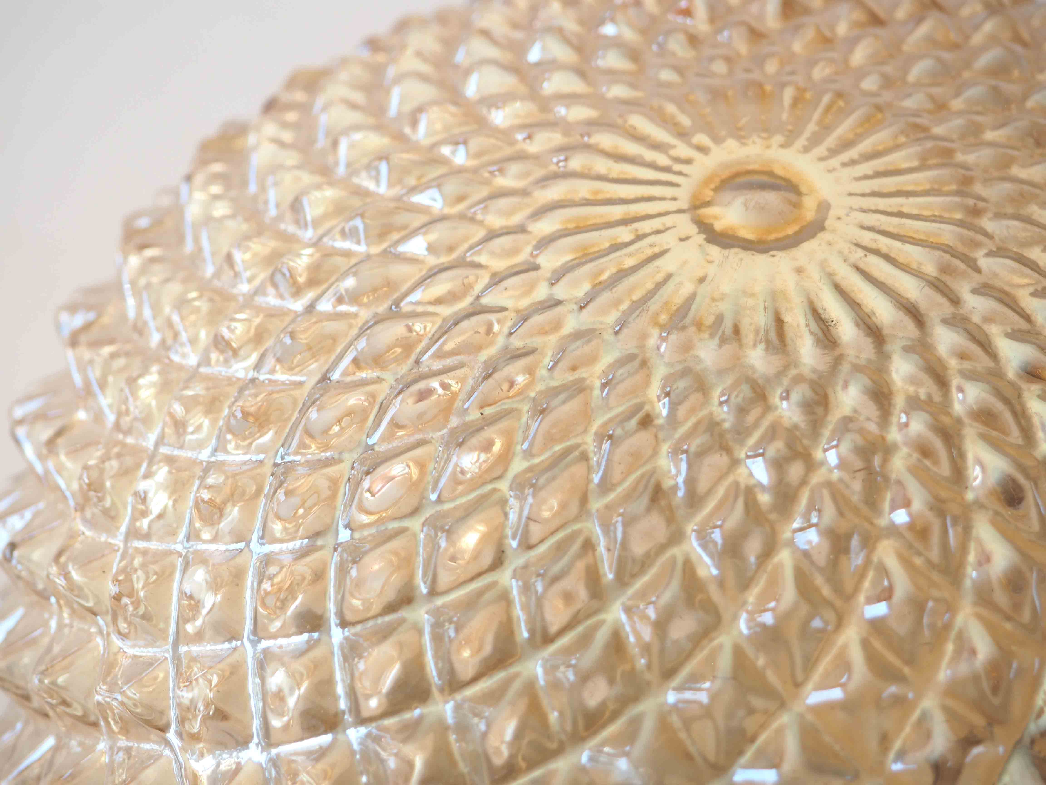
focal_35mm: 76
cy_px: 392
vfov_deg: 19.4
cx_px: 523
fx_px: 2297
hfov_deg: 25.7
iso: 200
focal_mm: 38
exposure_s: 1/60
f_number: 6.3
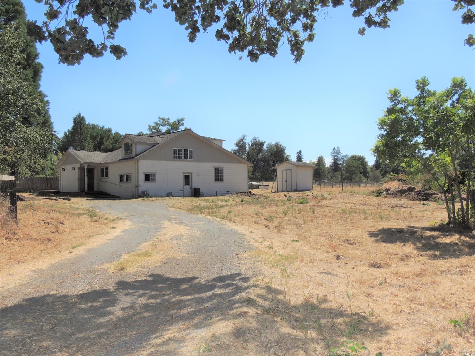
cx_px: 238
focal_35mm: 30
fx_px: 412
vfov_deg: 46.8
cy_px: 178
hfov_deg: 60.0
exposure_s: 1/1600
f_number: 3.5
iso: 100
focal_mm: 5.3
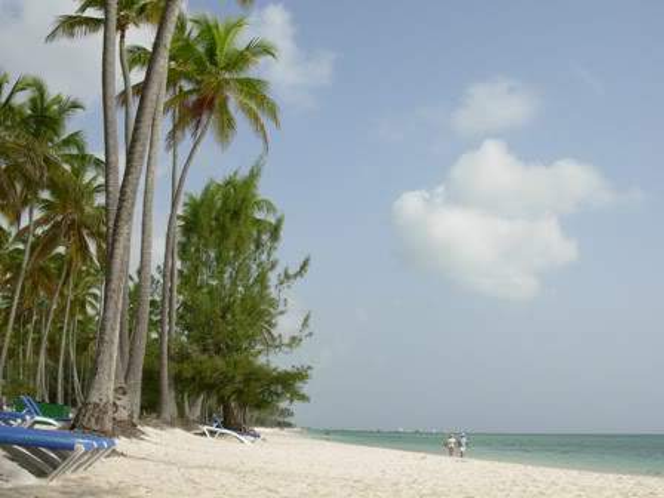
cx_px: 332
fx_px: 729
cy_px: 249
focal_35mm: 38
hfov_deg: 49.0
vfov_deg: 37.7
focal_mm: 6.3
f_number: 4.9
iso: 50
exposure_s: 1/664
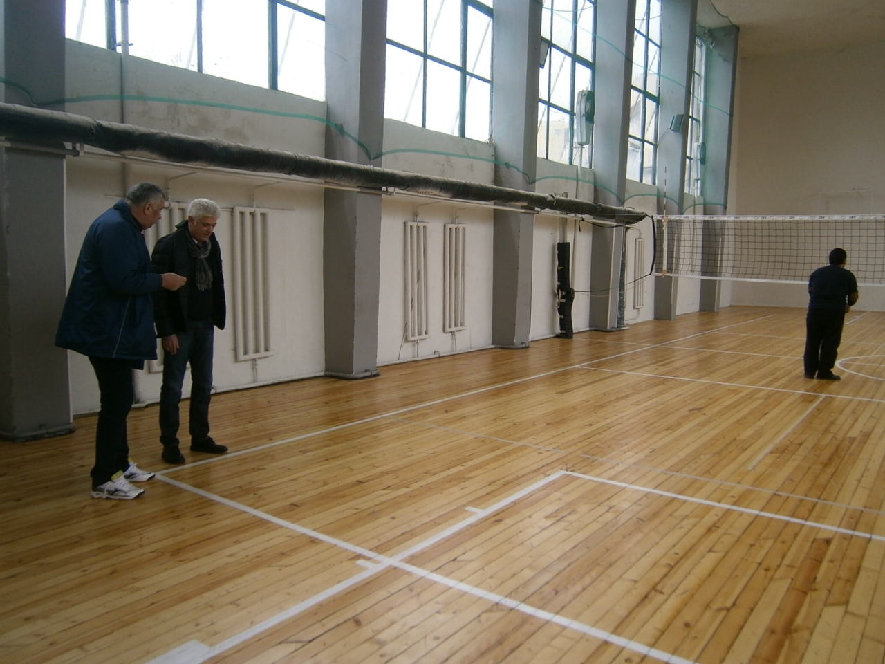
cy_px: 332
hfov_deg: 67.3
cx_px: 442
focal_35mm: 26
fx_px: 665
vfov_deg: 53.1
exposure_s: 1/160
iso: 80
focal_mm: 4.7
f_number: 2.8
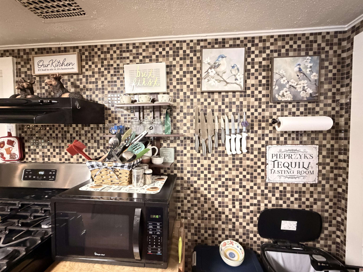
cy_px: 136
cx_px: 182
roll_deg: +0.9
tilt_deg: -1.4
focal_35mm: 14
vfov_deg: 85.7
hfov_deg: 102.1
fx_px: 147
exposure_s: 1/30
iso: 1600
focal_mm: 2.22
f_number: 2.2
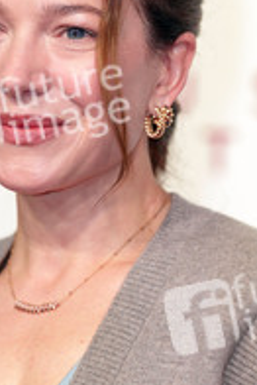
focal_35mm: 367
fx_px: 3923
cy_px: 210
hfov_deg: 3.8
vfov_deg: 5.6
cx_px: 86
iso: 320
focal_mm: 180
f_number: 3.2
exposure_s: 1/250
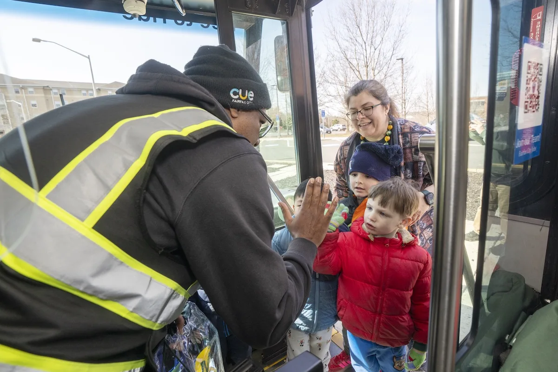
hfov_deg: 96.7
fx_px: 248
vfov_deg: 73.7
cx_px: 279
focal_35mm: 16
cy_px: 186
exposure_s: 1/250
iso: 320
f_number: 6.3
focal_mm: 16
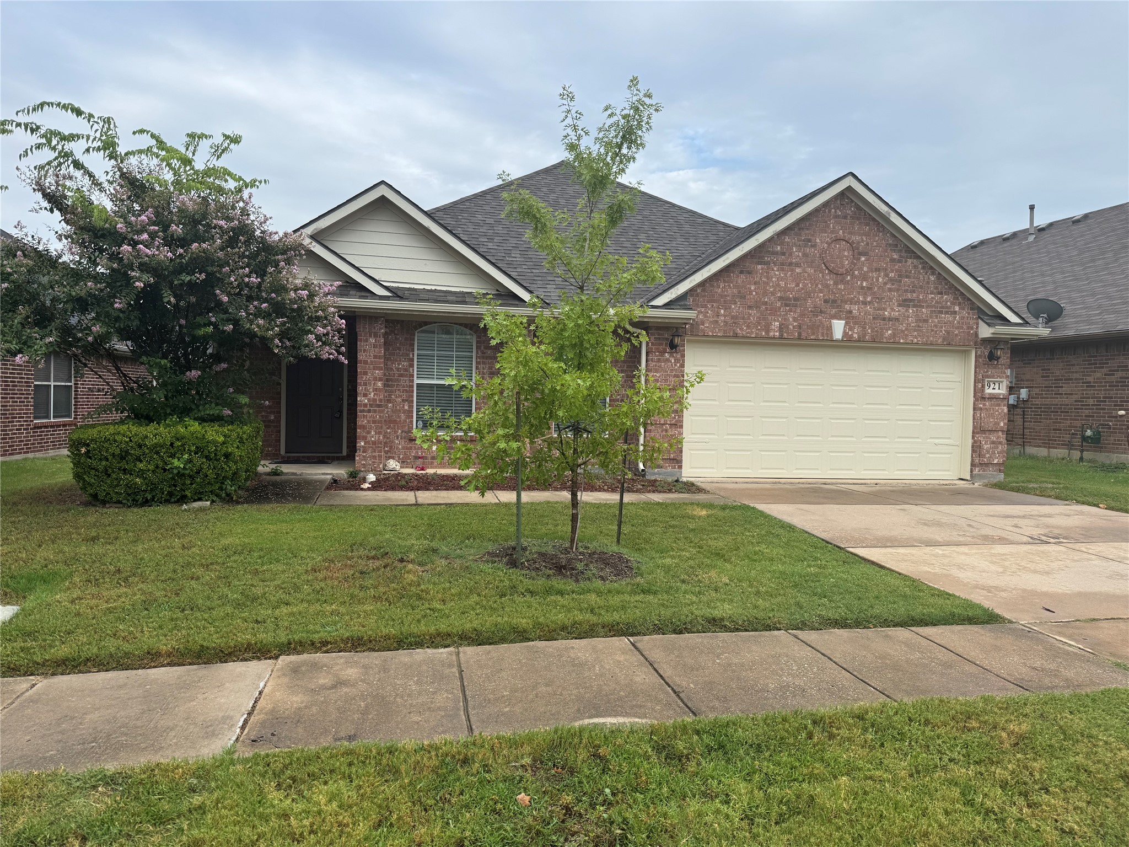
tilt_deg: -1.1
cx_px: 564
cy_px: 424
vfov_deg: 56.8
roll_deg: -1.5
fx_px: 783
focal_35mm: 24
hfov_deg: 71.6
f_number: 1.78
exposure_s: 1/1456
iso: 80
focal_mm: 6.76
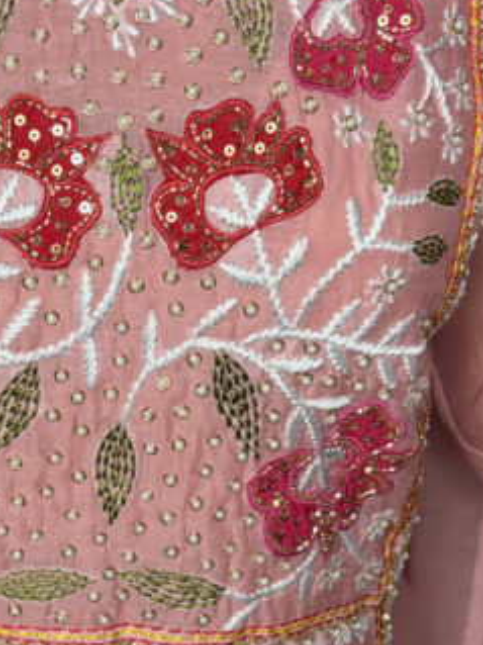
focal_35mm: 76
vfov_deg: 25.6
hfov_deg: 19.2
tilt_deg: -27.1
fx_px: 1415
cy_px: 411
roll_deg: -0.5
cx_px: 115
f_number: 1.6
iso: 80
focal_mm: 5.96
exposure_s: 1/100
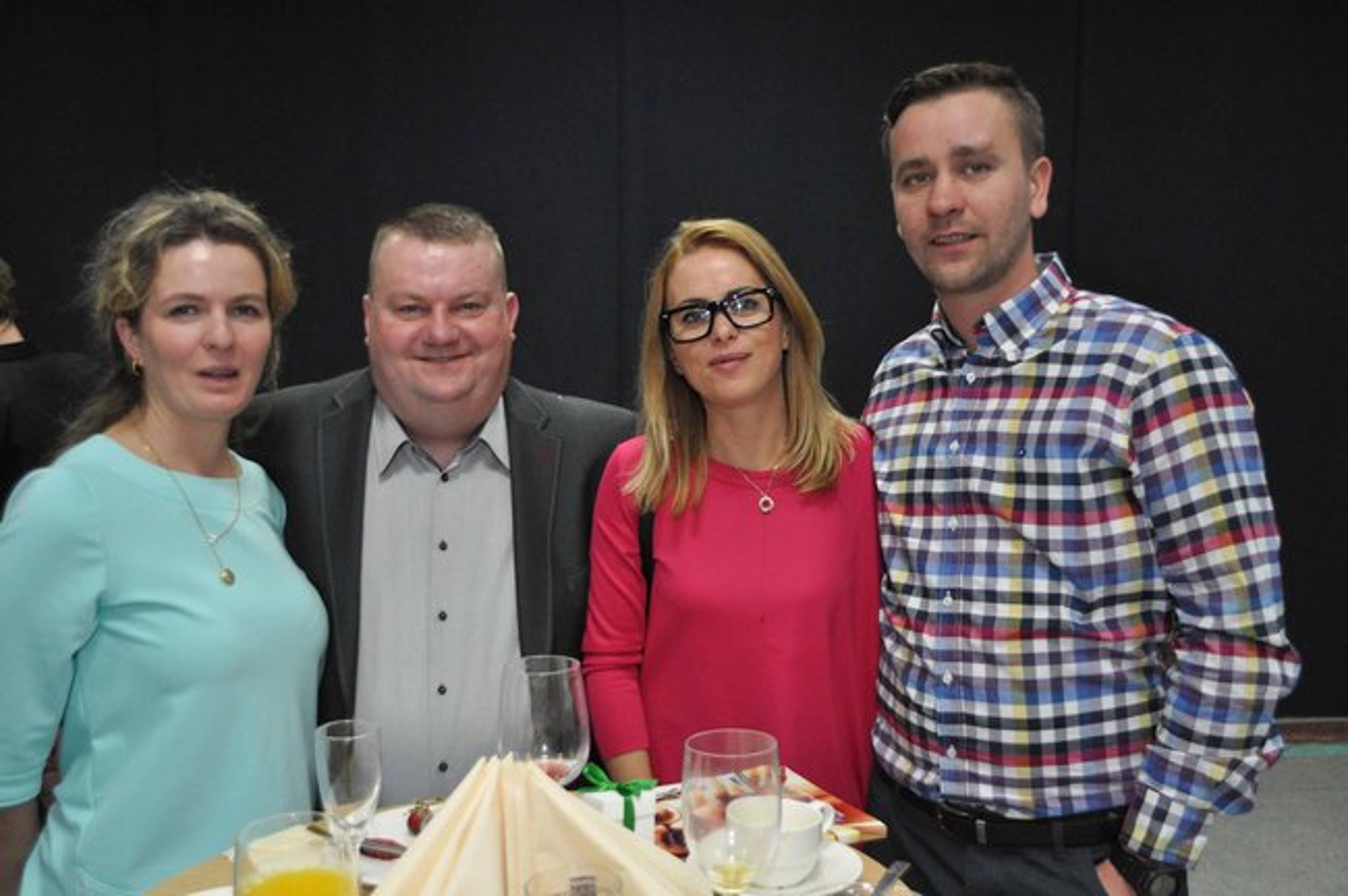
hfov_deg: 51.3
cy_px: 448
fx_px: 1403
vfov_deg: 35.4
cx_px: 674
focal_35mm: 38
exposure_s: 1/125
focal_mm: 25
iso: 1600
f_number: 4
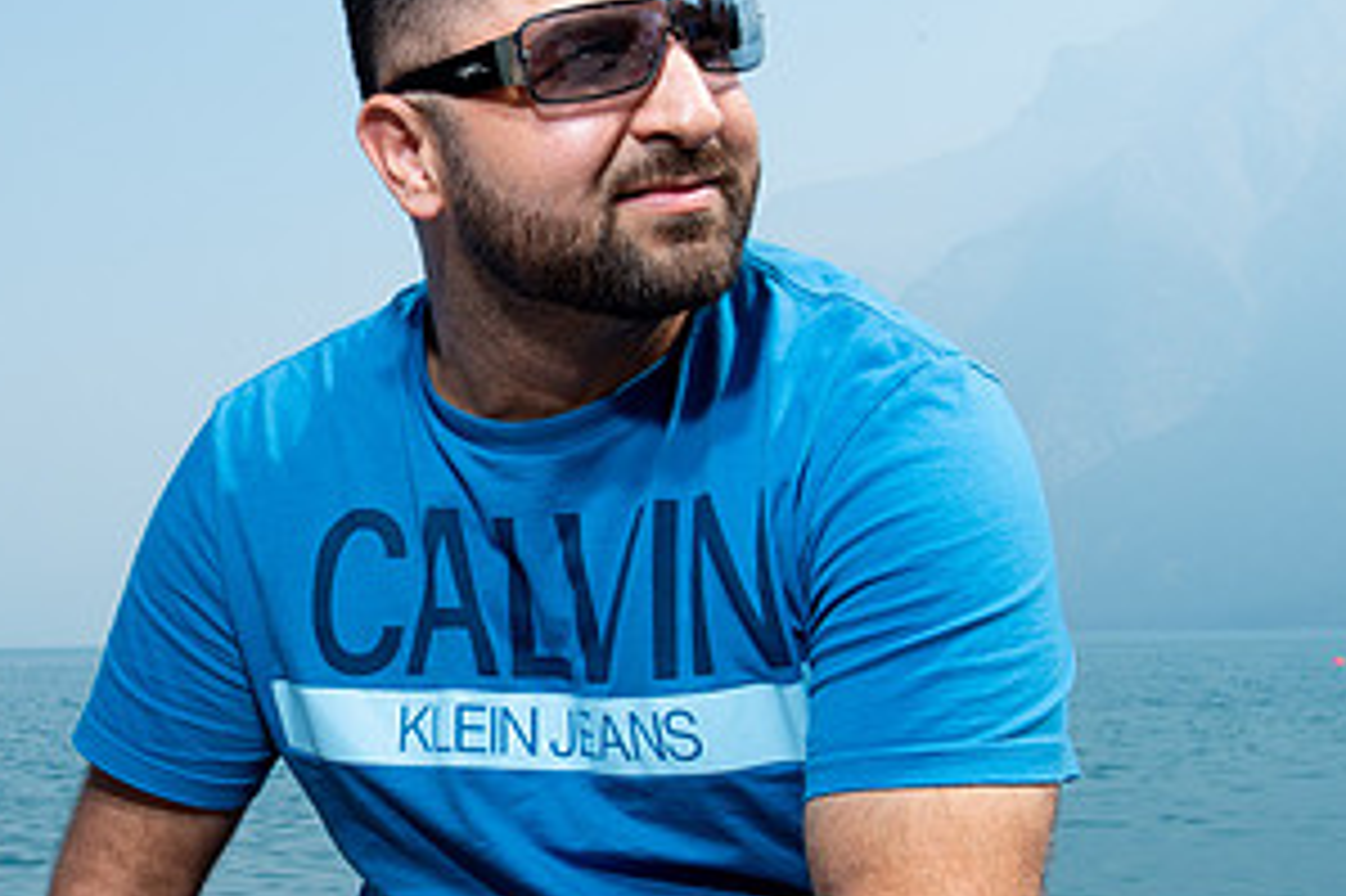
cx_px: 194
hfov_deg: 31.2
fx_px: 2317
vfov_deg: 21.9
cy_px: 522
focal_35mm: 62
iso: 200
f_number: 18
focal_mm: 32
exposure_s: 1/160
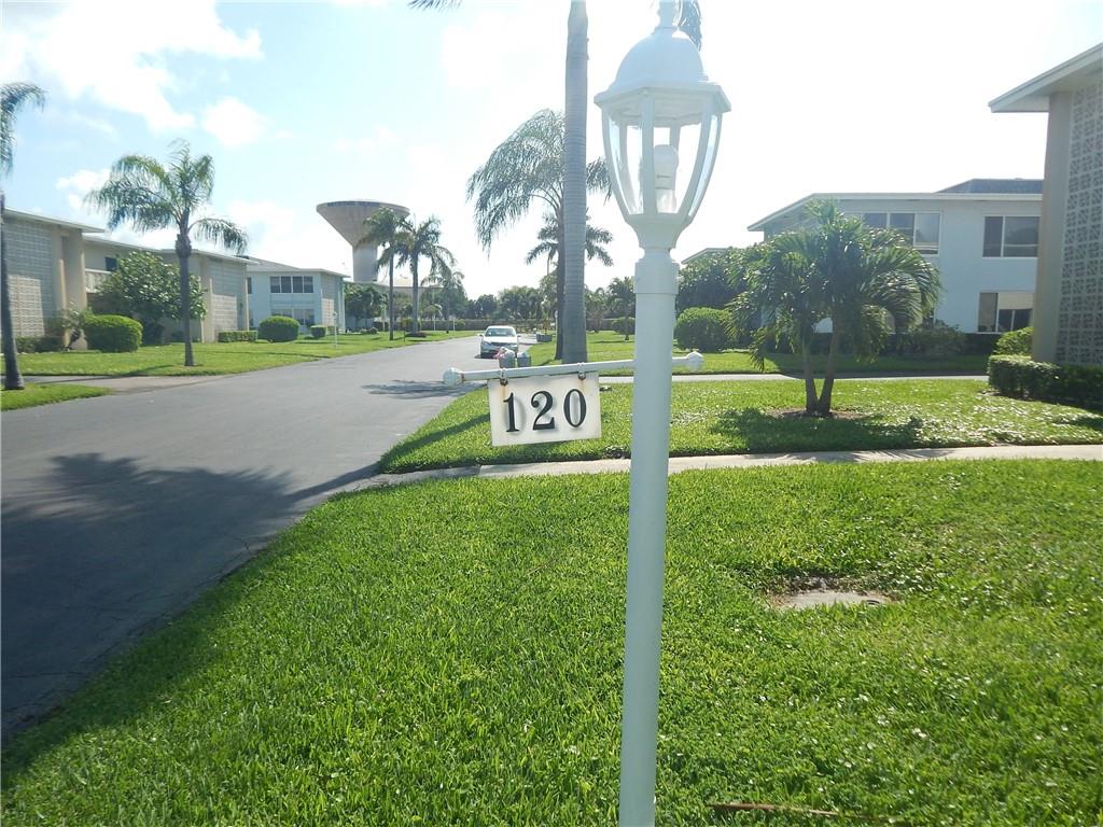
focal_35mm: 23
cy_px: 414
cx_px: 552
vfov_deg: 58.9
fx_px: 733
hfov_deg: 73.9
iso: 125
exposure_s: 1/500
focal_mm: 4
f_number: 6
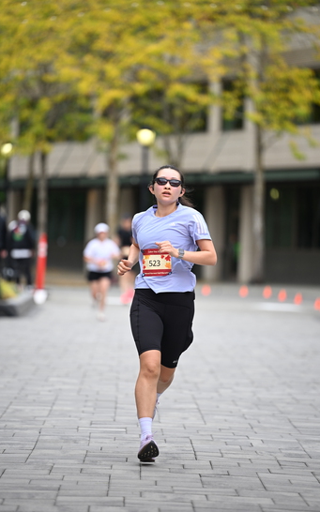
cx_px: 159
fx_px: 2653
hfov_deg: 6.9
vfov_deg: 11.0
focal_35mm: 190
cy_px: 257
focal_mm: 185
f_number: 2.8
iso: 640
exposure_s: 1/2000
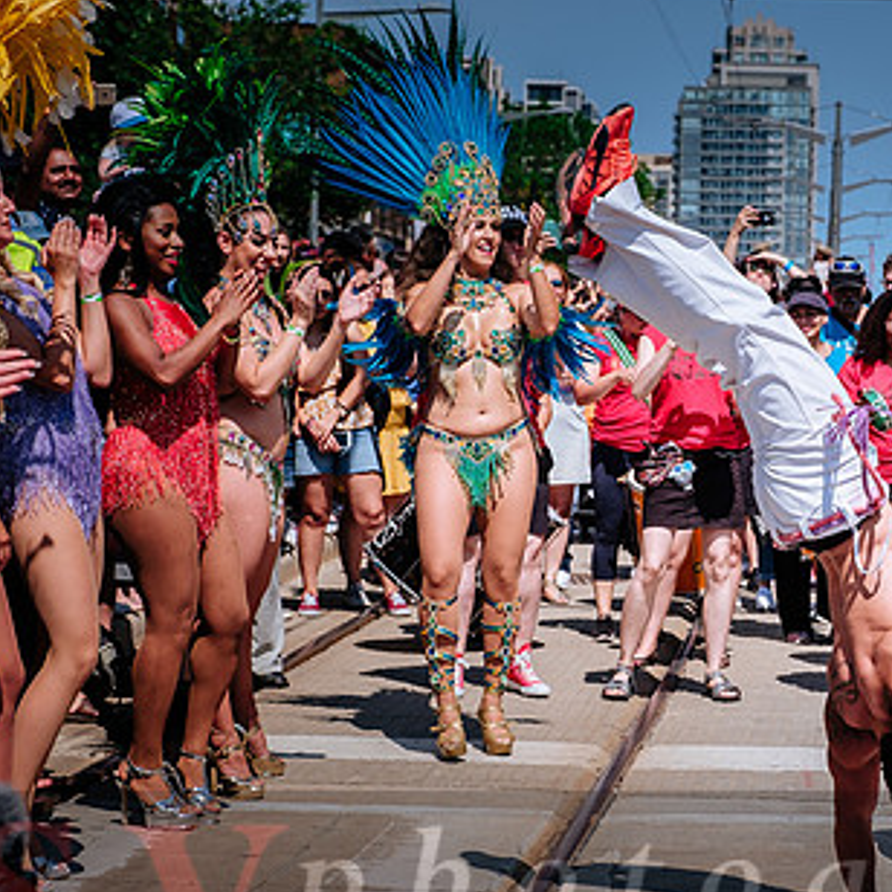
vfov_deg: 16.0
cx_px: 805
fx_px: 3178
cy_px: 491
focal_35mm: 109
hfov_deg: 15.8
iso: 200
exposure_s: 1/2000
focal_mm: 45.5
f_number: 4
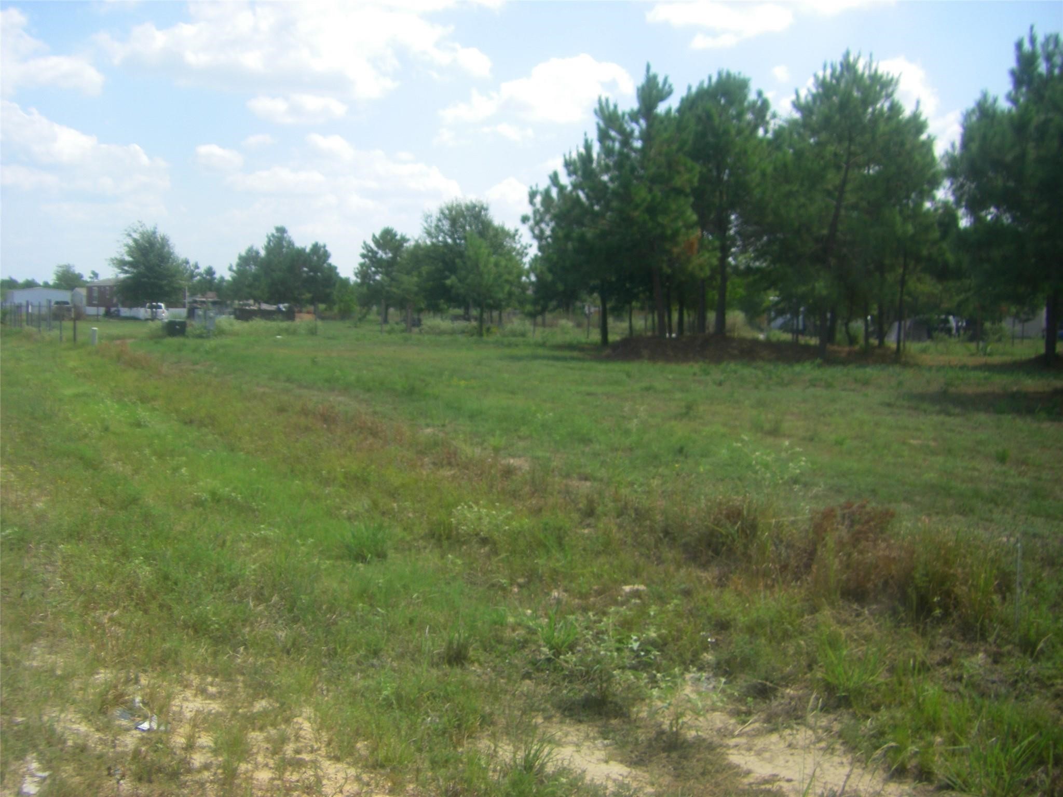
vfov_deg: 37.7
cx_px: 532
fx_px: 1167
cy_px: 398
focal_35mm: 38
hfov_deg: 49.0
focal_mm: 6.3
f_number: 7
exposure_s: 1/160
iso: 64
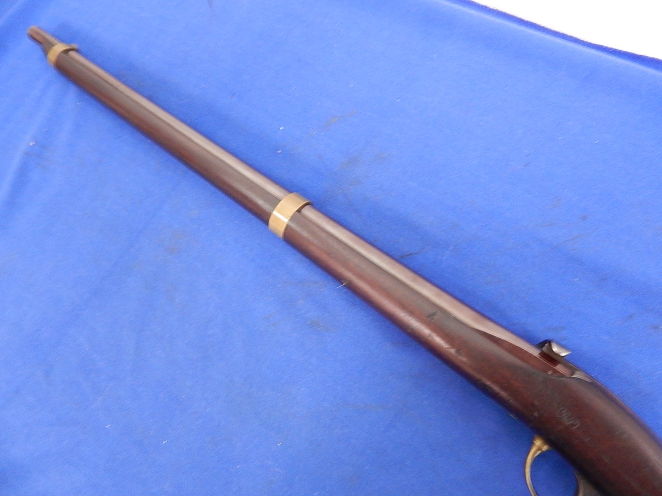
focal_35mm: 22
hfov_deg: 76.4
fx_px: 421
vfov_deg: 61.1
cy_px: 248
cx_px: 331
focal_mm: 4
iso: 400
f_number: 3
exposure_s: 1/8
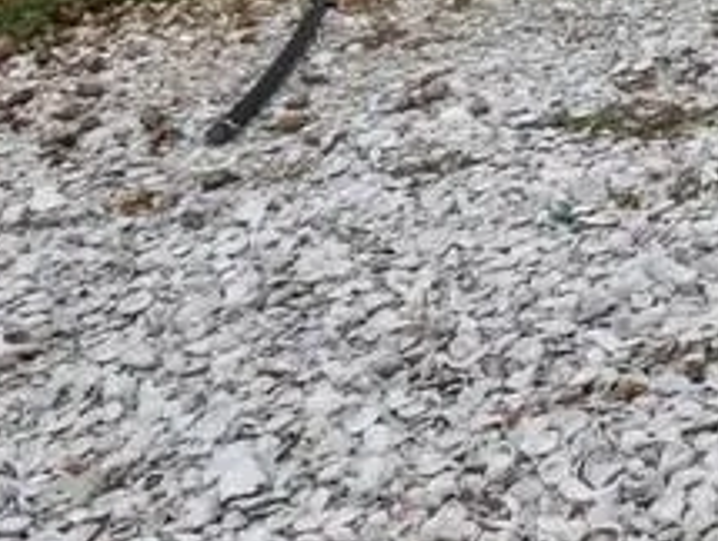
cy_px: -865
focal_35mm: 104
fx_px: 2161
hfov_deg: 14.7
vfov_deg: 11.2
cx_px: 1523
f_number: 11
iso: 400
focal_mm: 7
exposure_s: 1/125
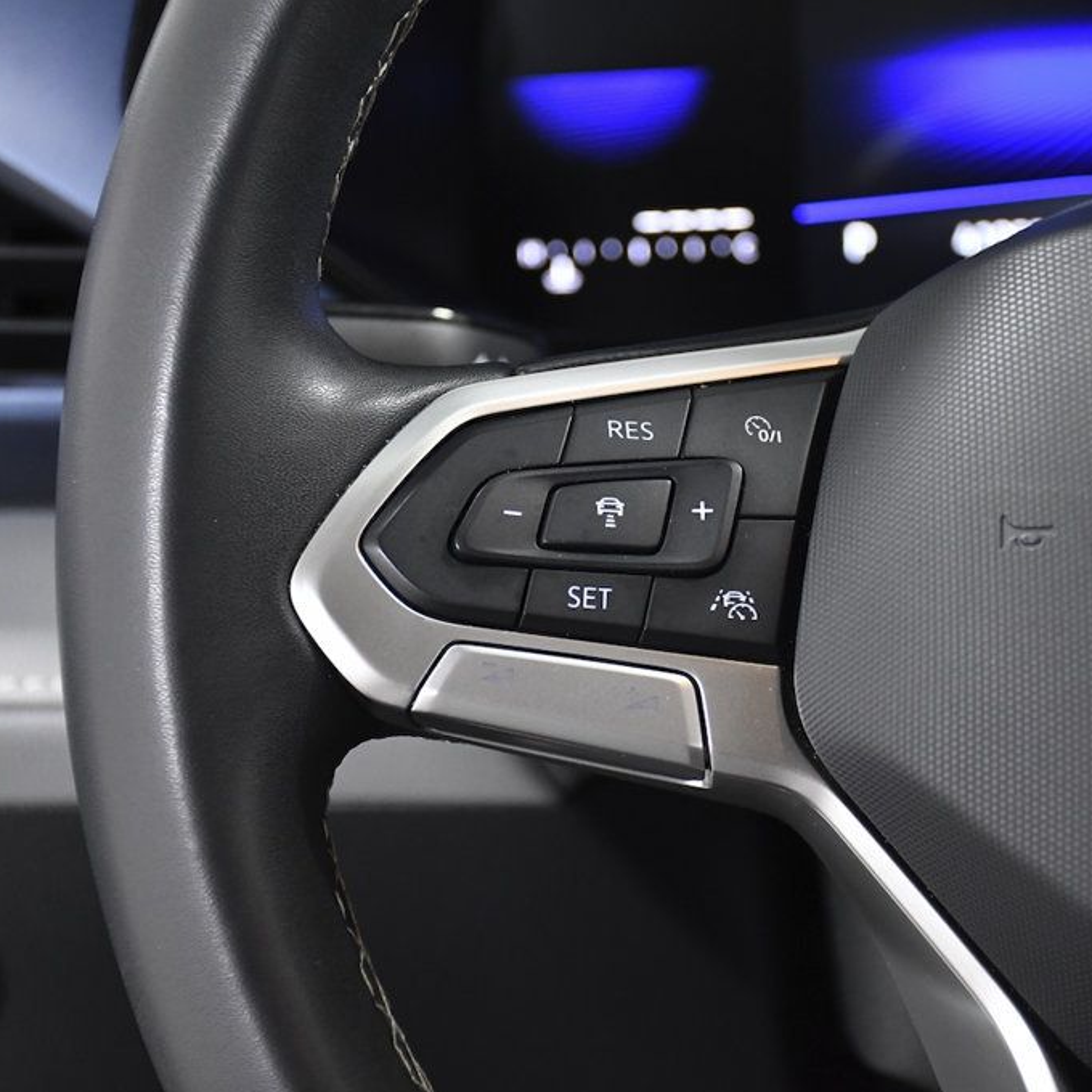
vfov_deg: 18.1
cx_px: 628
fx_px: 3426
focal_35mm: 96
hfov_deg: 18.1
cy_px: 547
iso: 2500
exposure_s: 1/125
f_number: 4.8
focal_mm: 50
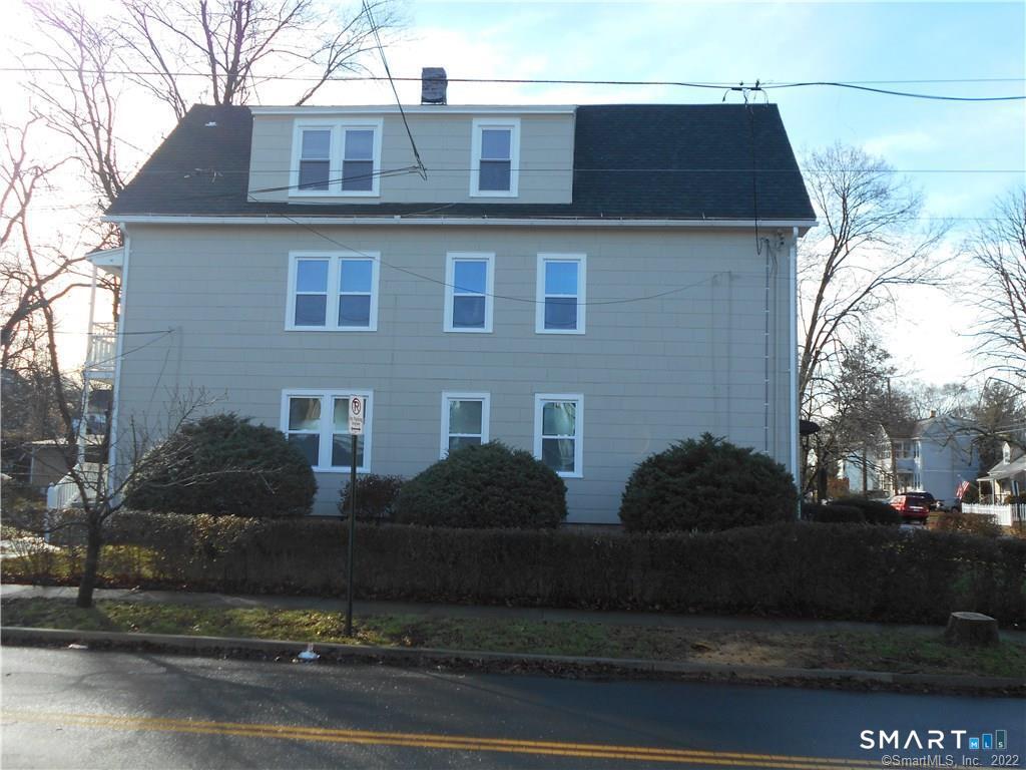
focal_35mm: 32
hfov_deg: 56.8
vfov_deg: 44.2
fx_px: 948
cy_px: 385
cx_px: 513
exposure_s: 1/320
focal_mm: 5.8
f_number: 3.6
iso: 80
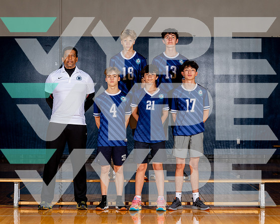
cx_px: 145
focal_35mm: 120
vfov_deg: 12.8
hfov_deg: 16.0
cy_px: 110
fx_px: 997
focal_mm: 100
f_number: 7.1
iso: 400
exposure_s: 1/250
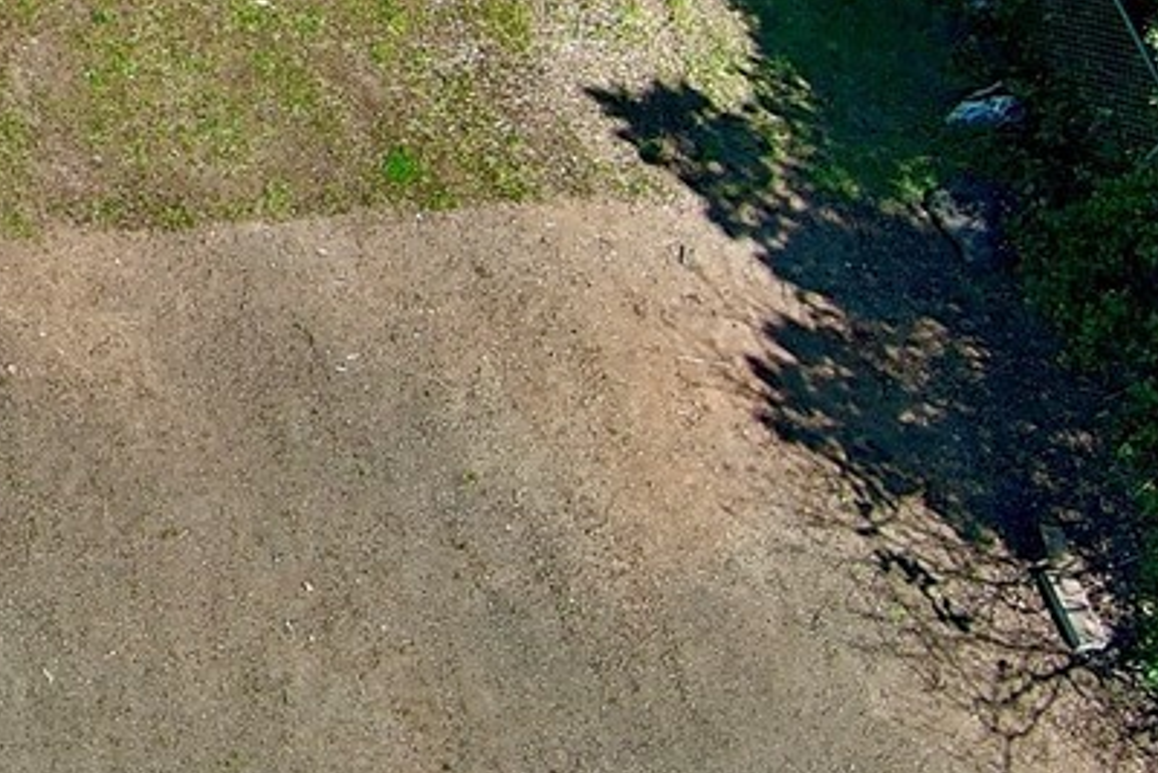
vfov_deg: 10.7
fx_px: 3958
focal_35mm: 123
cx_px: -1249
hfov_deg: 13.8
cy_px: -442
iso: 100
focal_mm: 10.57
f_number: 2.8
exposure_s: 1/1052
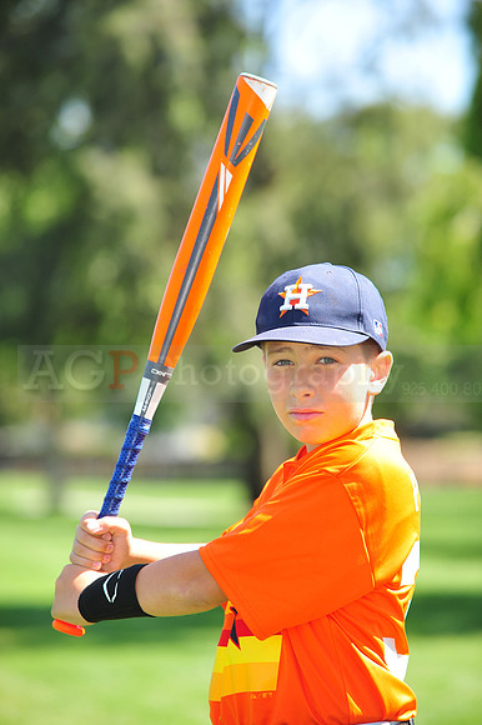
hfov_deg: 8.8
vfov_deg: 13.3
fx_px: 3116
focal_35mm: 155
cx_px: 241
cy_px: 362
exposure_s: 1/500
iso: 200
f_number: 4.5
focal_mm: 155
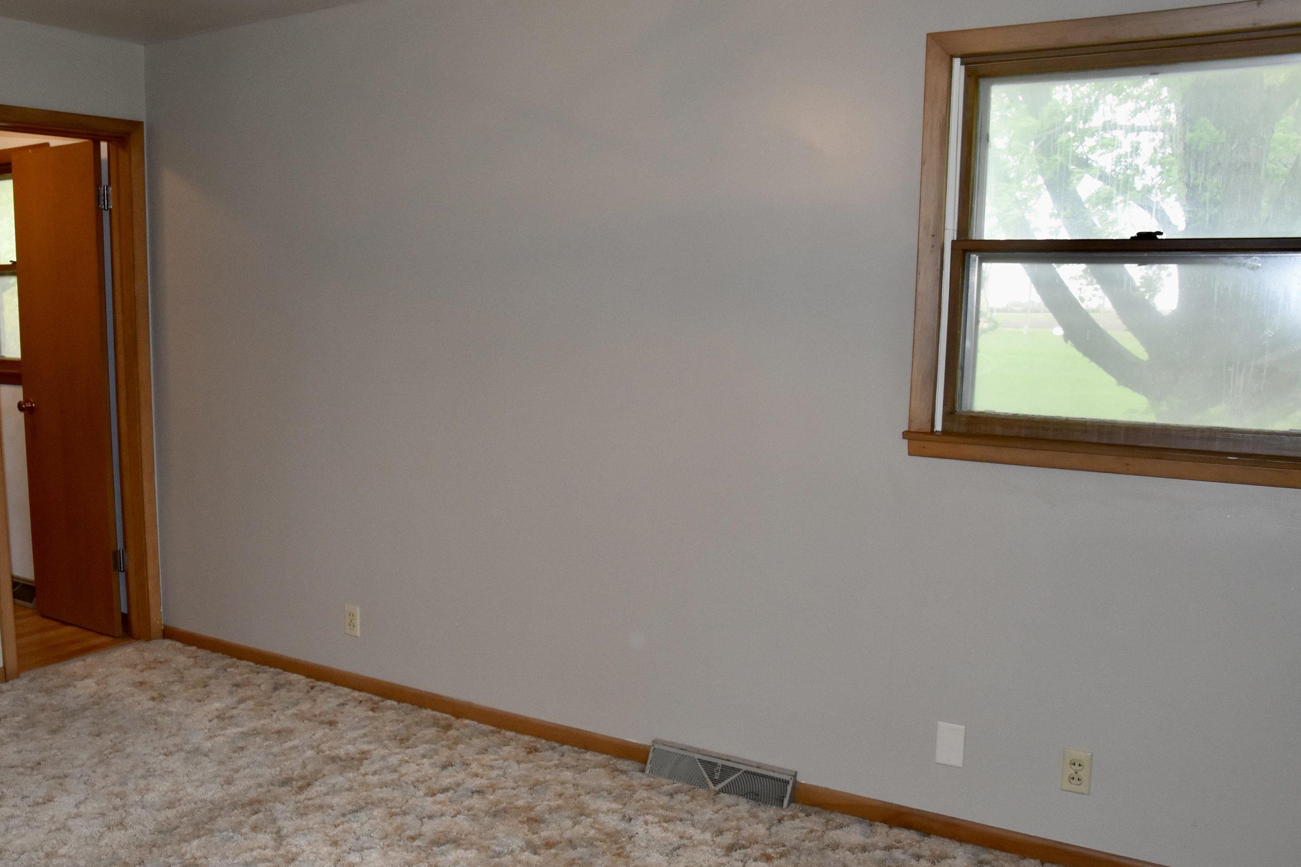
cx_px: 515
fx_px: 1084
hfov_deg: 61.4
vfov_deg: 43.5
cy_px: 496
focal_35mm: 30
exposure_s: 1/125
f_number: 5.6
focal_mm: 16
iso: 800
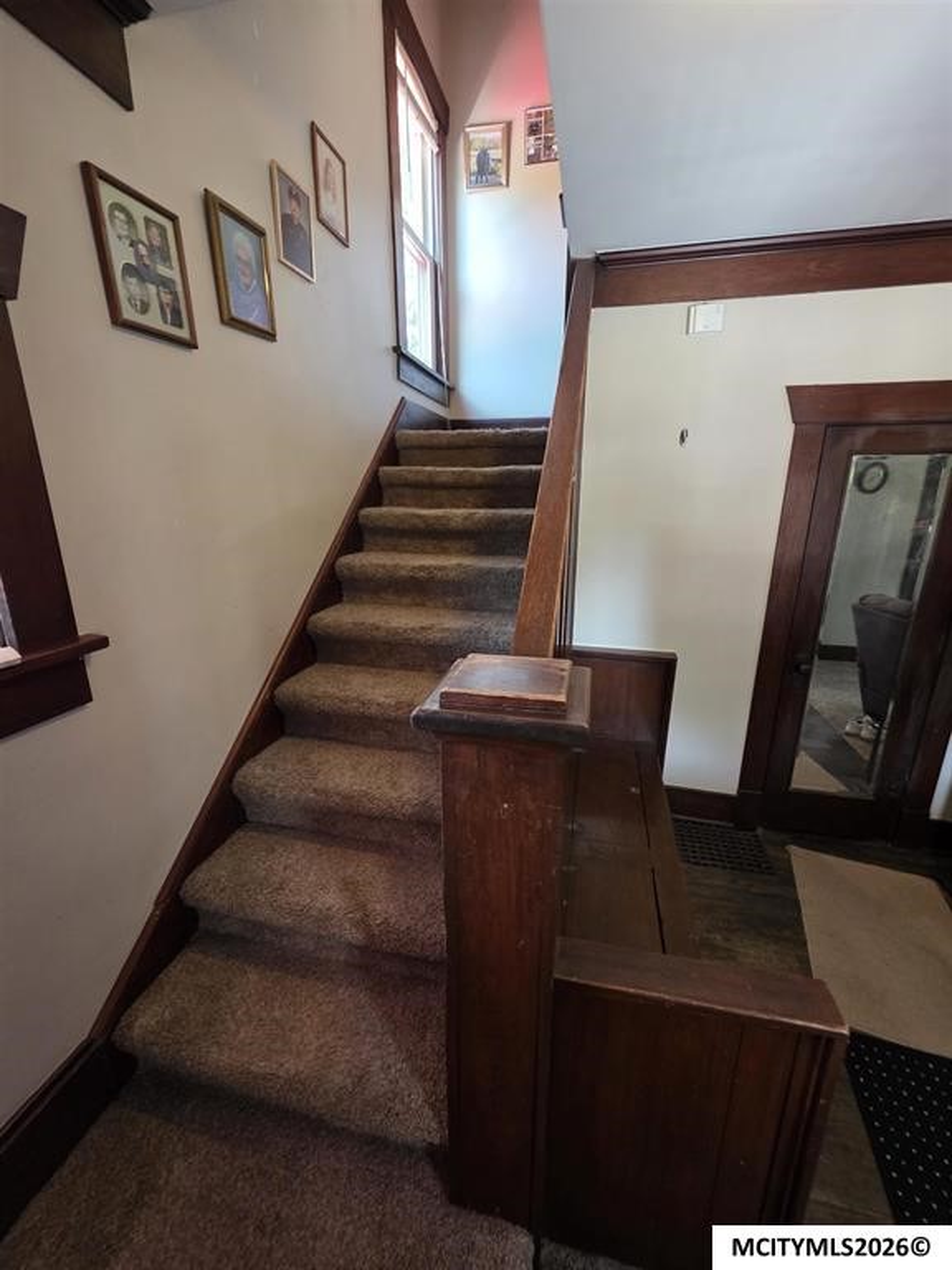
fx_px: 477
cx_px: 476
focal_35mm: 13
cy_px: 635
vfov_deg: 106.2
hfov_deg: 89.9
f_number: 1.9
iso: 500
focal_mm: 2.2
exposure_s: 1/60
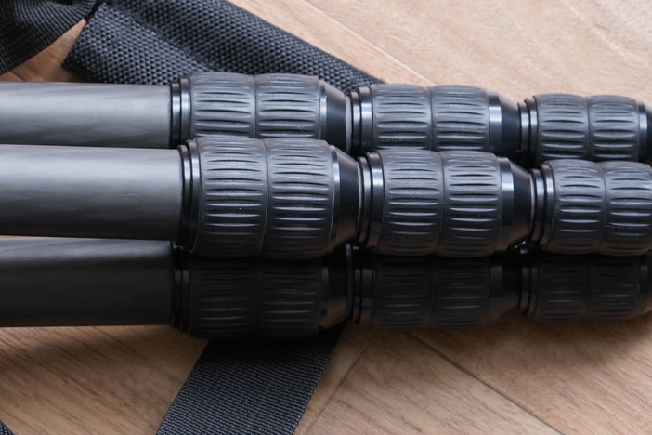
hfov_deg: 8.4
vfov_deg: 5.7
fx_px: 4383
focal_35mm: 242
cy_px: 232
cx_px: -186
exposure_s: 1/40
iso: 500
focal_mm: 85
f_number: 5
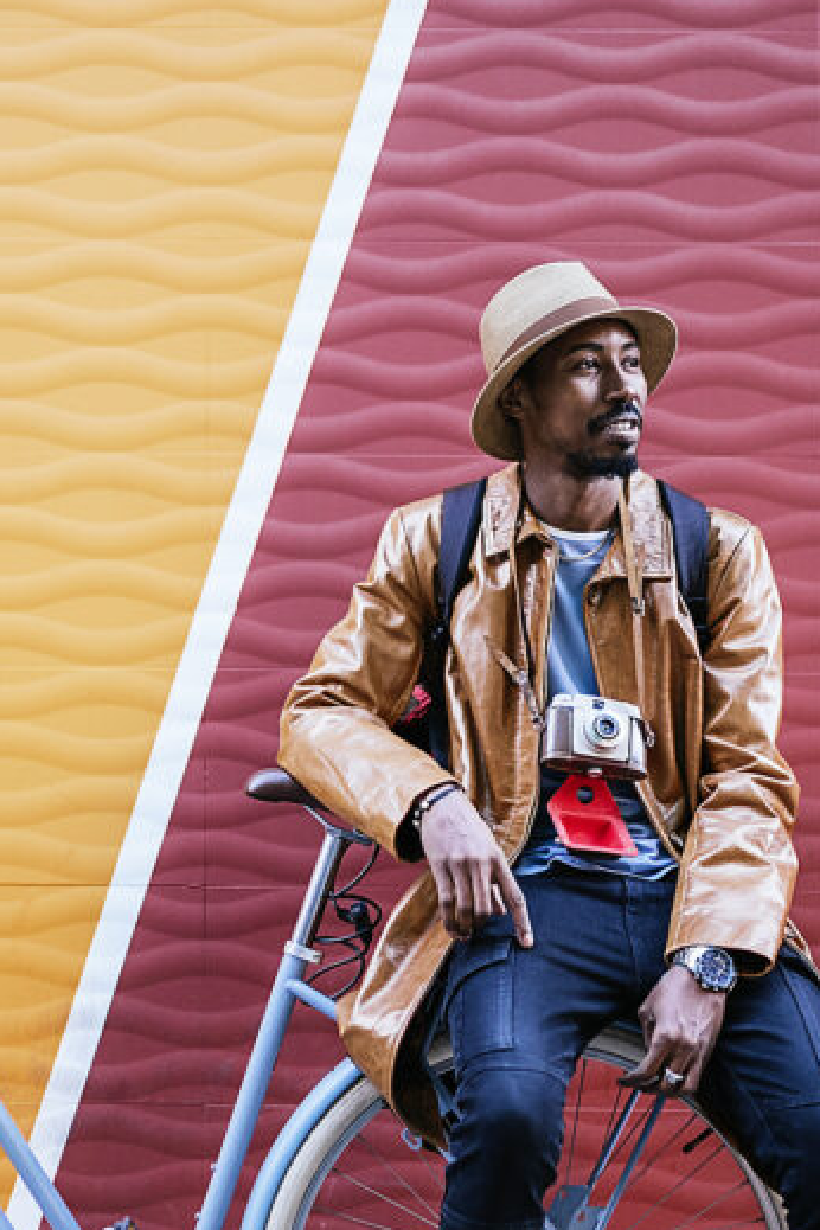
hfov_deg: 19.5
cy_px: 711
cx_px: 137
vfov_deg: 29.2
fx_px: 2357
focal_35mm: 69
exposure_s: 1/400
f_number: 1.4
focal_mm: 35
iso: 800
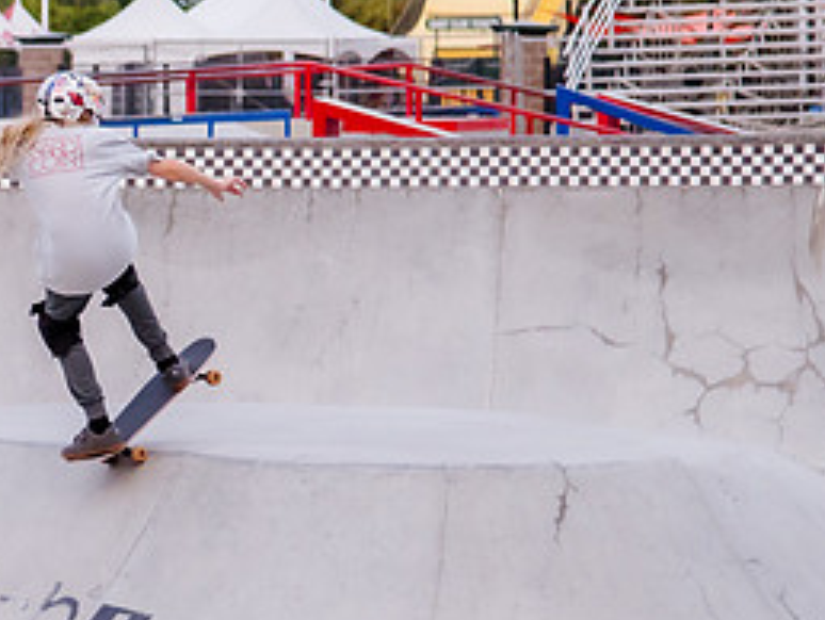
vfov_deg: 5.4
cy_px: 370
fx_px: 6584
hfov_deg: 7.1
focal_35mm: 276
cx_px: -68
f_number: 4
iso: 2500
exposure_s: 1/640
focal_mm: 92
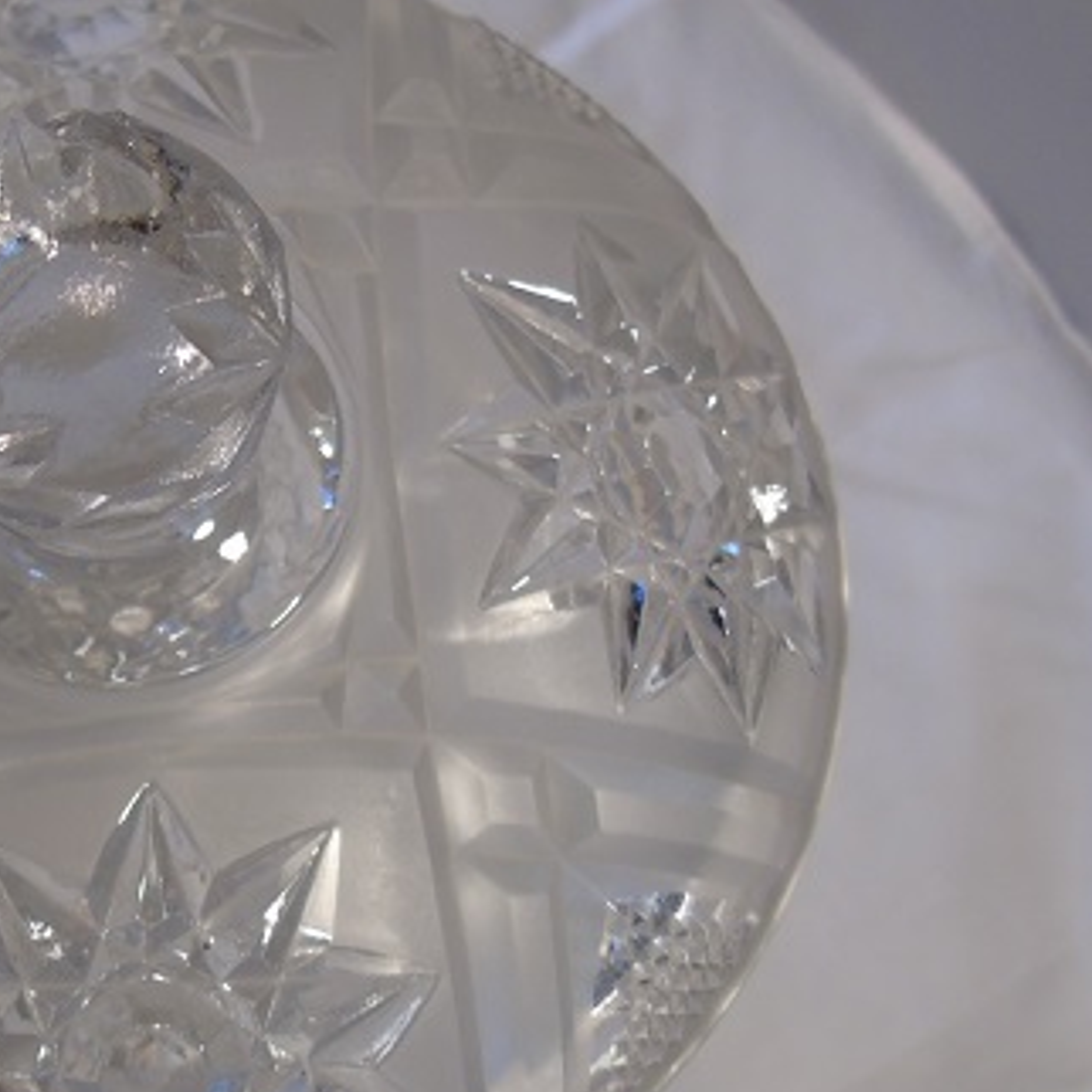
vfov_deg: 33.3
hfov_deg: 32.4
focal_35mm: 51
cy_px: 648
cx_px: 197
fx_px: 1820
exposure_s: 1/30
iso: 160
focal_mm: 5.2
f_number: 3.6
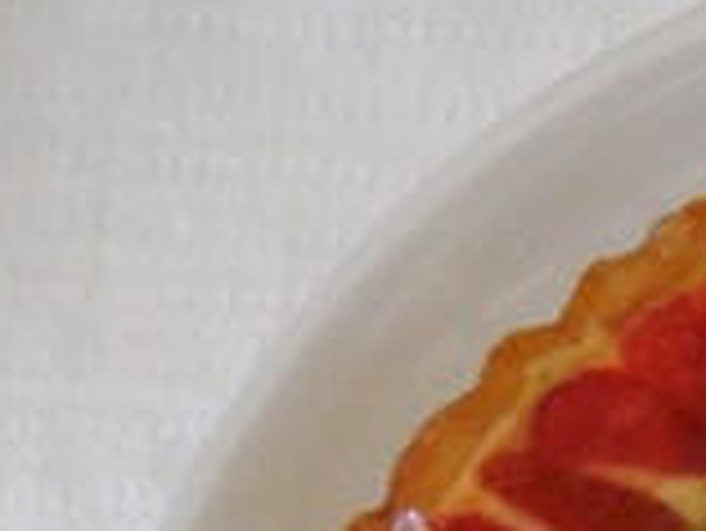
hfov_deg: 16.8
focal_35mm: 102
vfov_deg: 12.9
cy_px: 1022
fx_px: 2082
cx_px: 1165
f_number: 3.1
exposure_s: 1/13
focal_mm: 4.5
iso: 800
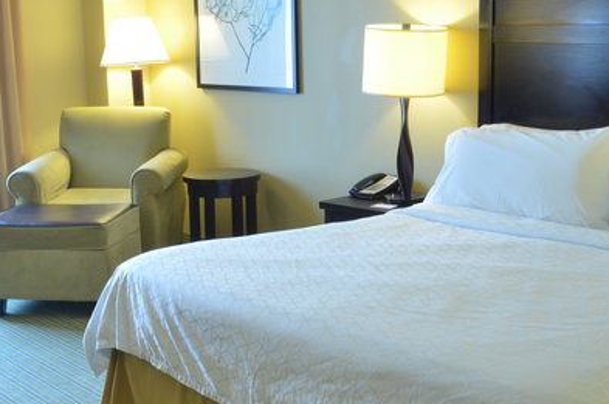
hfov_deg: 32.7
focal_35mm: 61
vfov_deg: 22.2
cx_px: 209
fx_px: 1031
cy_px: 207
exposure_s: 1/1.6
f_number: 16
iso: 400
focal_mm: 20
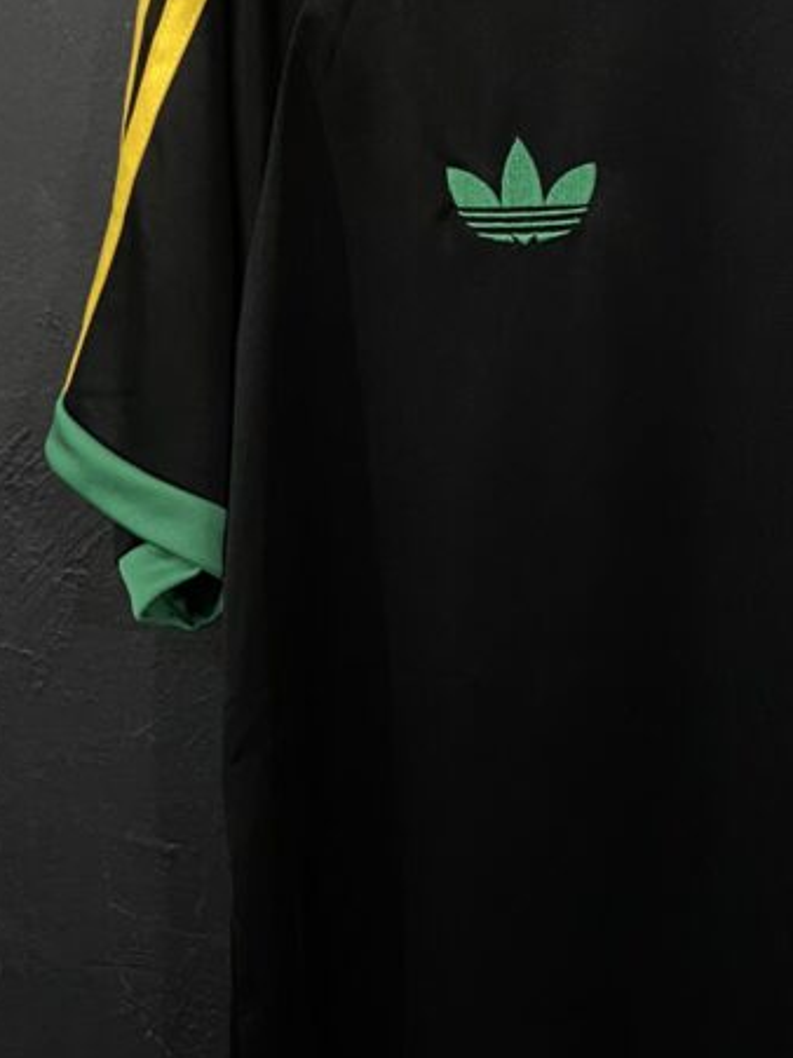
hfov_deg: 23.3
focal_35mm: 59
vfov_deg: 32.5
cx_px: 868
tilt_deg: -6.7
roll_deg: +0.9
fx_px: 1803
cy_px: 368
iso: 400
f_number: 1.8
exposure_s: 1/60
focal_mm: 4.25
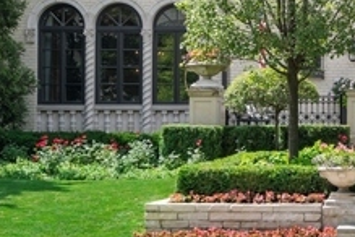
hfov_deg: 16.9
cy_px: -18
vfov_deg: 11.8
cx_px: 464
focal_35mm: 114
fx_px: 1124
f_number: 9.5
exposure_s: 1/125
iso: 200
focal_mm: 26
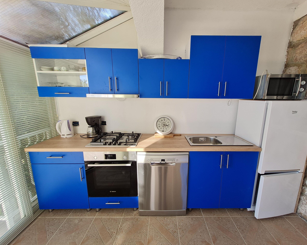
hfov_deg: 100.6
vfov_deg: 88.0
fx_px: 127
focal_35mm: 14
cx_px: 163
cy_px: 124
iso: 50
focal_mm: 1.74
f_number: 2.2
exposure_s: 1/109
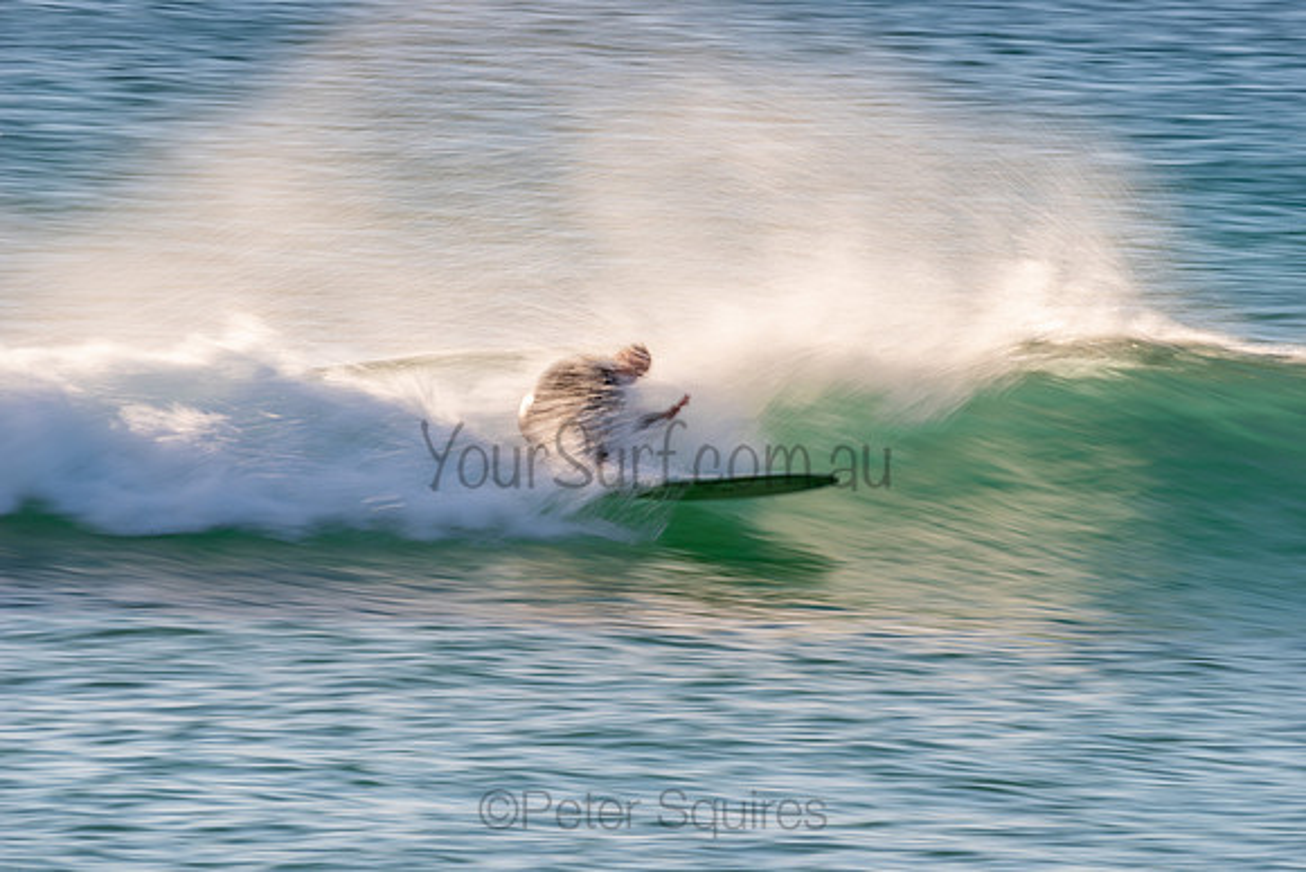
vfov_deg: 2.8
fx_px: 18142
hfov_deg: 4.1
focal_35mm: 500
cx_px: 653
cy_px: 436
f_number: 32
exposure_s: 1/20
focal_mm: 500
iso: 64
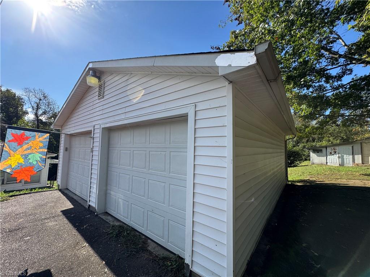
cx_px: 185
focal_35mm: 14
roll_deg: -1.0
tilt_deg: +4.4
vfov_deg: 85.7
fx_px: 150
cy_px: 138
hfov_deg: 102.1
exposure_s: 1/1006
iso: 50
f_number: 2.2
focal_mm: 2.22
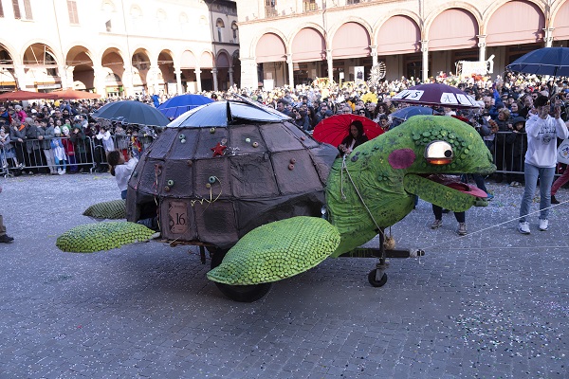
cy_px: 190
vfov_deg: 43.6
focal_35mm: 30
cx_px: 284
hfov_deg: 61.9
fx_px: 474
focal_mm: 30
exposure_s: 1/800
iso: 1250
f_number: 5.6
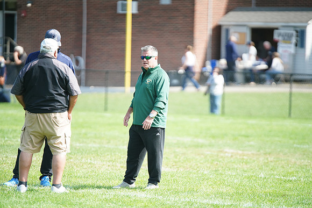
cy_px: 104
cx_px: 156
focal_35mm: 300
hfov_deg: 6.9
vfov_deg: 4.6
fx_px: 2600
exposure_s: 1/6400
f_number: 2.8
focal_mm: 300
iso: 2000
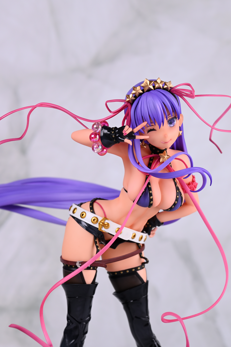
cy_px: 174
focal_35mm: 172
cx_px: 116
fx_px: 1660
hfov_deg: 8.0
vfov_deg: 11.9
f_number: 8
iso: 250
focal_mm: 115
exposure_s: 1/30
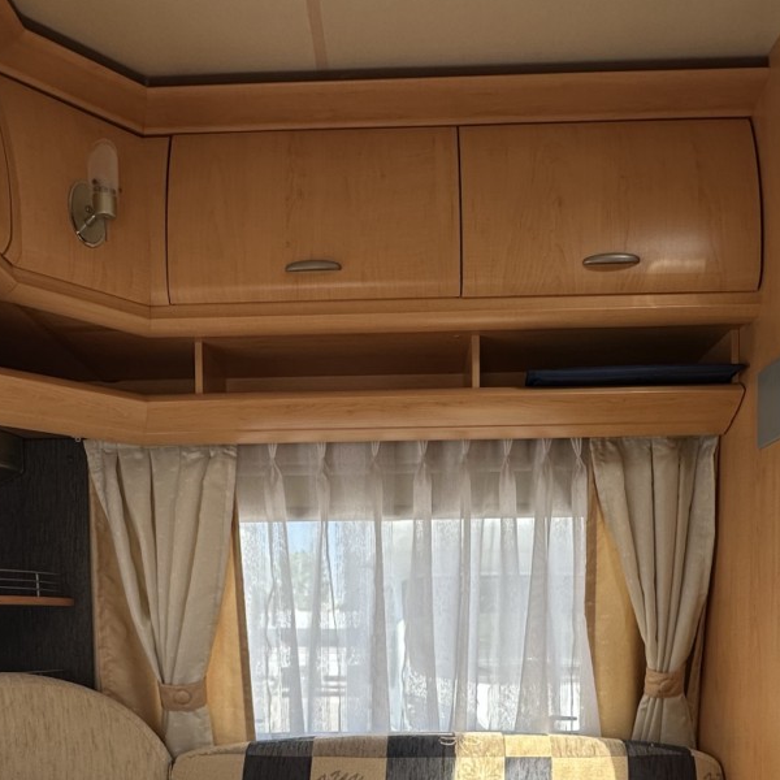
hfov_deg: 49.7
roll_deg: -1.1
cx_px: 376
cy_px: 667
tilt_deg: -1.2
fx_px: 841
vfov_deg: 46.1
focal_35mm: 33
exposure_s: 1/221
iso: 40
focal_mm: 2.22
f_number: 2.2
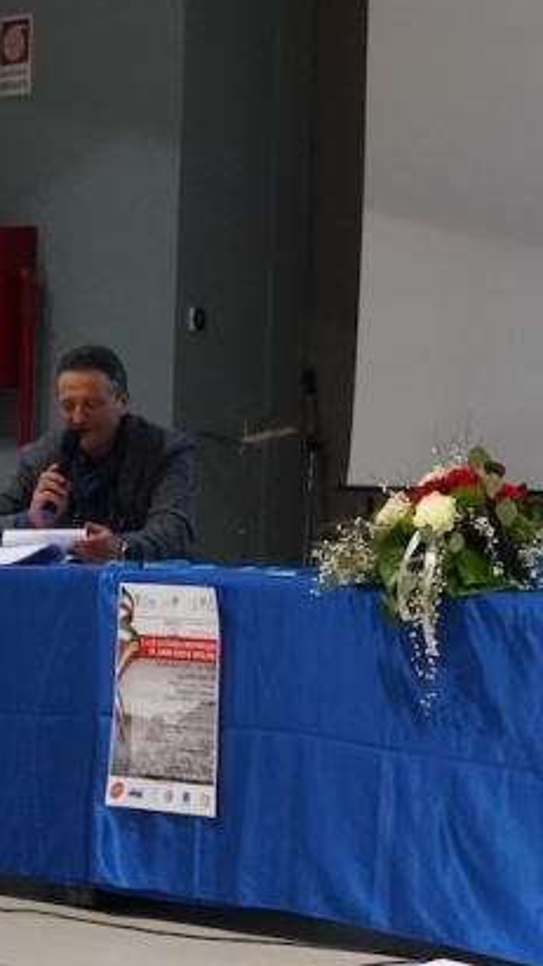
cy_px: 503
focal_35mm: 98
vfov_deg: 21.8
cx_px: 618
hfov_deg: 12.1
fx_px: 2510
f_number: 4
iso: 3200
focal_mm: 32
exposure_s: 1/100
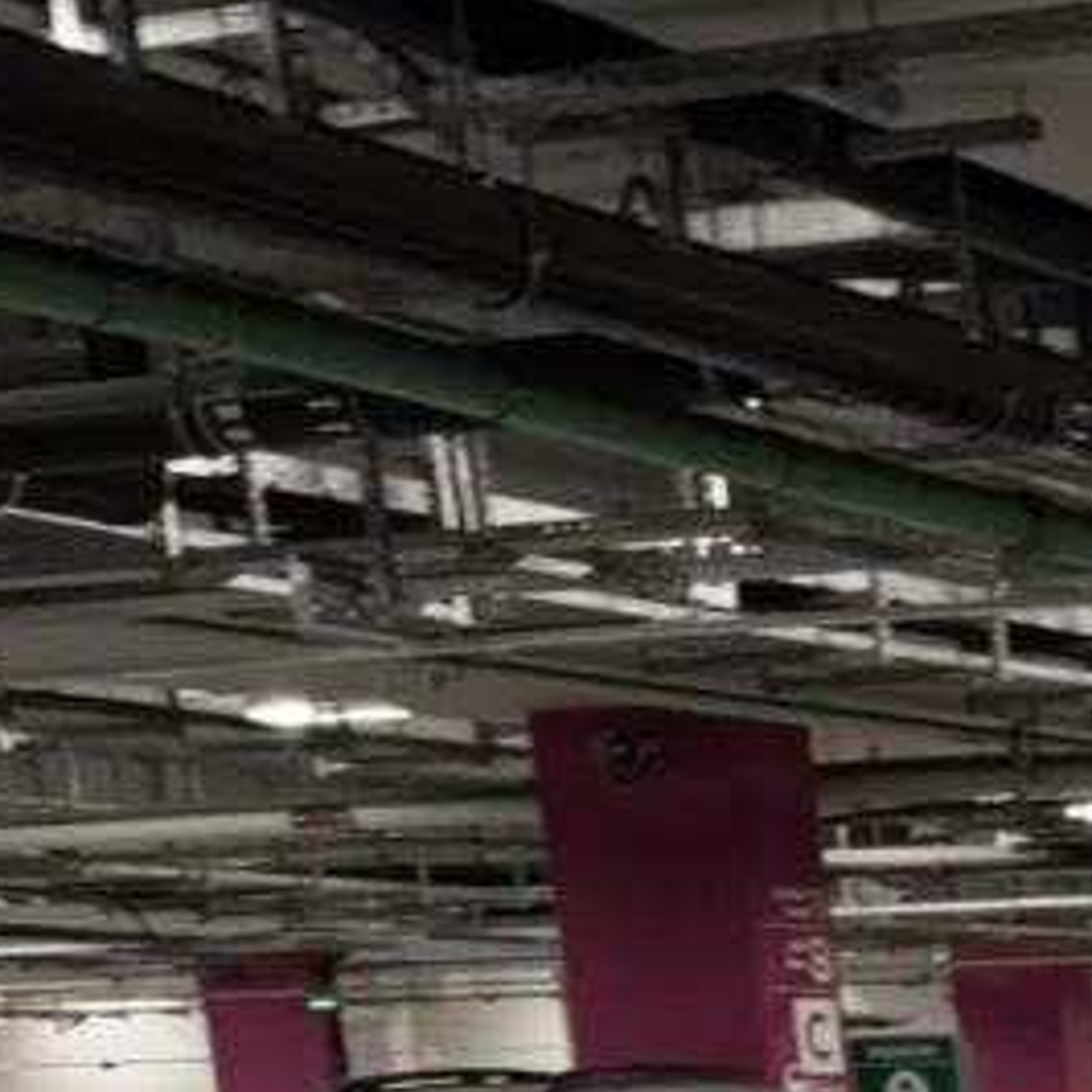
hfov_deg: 14.0
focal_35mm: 109
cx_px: 2012
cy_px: 2629
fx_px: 3890
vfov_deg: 12.5
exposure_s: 1/50
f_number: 1.78
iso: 160
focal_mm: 6.76
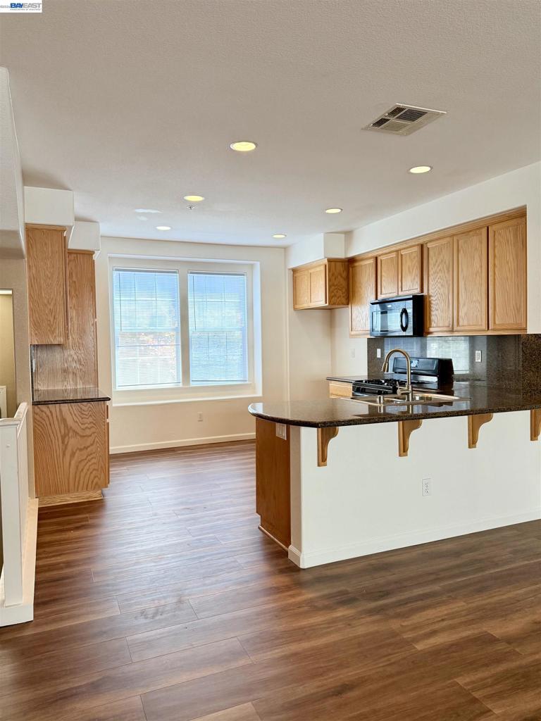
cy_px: 360
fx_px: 500
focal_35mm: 24
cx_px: 270
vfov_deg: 71.6
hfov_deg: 56.8
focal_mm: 6.76
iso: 200
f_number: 1.78
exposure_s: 1/130
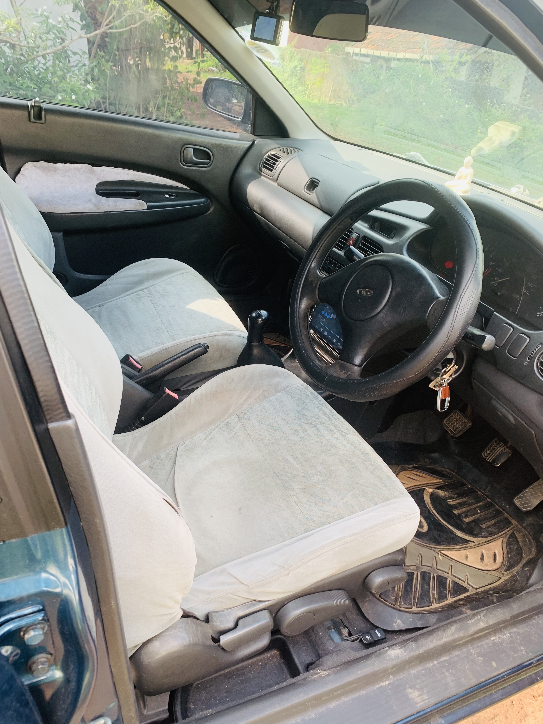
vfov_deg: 67.3
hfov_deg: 53.1
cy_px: 362
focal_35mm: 26
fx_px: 544
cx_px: 272
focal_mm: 4.25
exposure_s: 1/122
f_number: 1.8
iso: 32
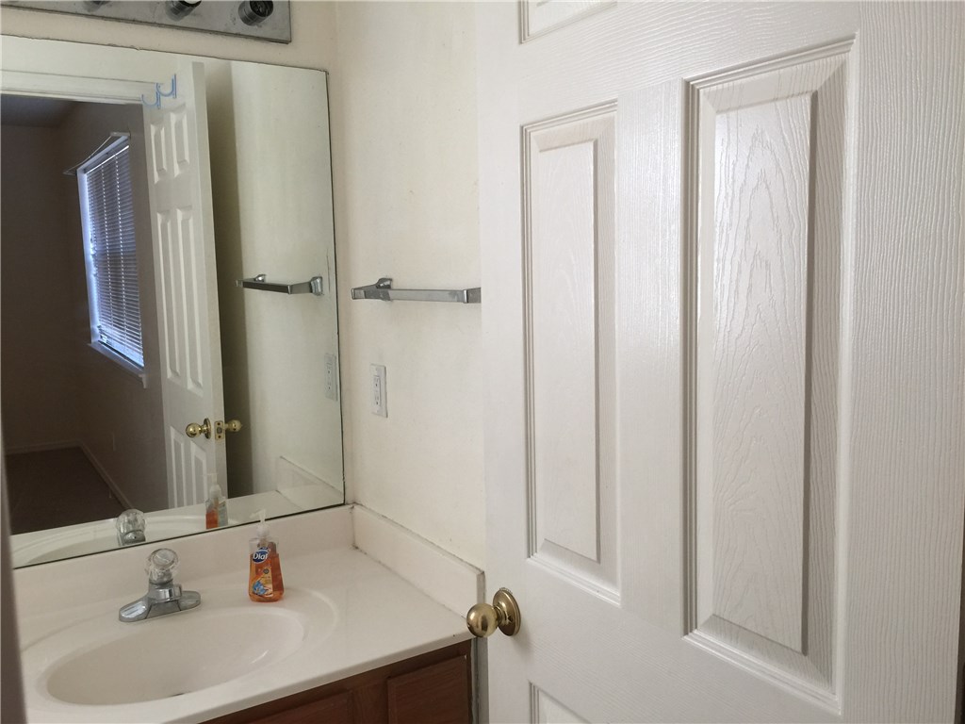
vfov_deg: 48.2
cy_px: 362
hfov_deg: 61.7
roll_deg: +1.2
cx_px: 482
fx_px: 808
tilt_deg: -6.7
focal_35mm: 29
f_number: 2.2
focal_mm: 4.15
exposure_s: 1/40
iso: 32
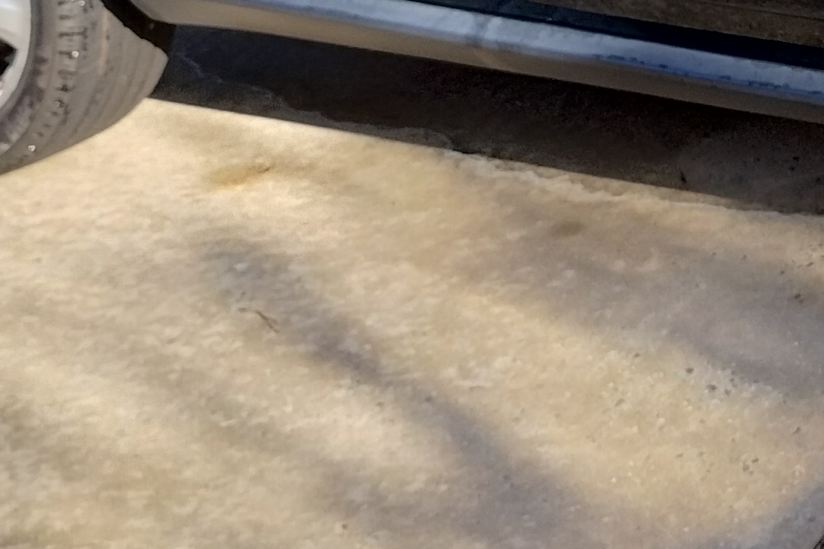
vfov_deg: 11.7
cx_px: 1032
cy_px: -379
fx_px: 2517
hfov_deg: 17.6
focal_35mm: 110
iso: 100
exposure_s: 1/248
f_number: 1.8
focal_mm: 4.27
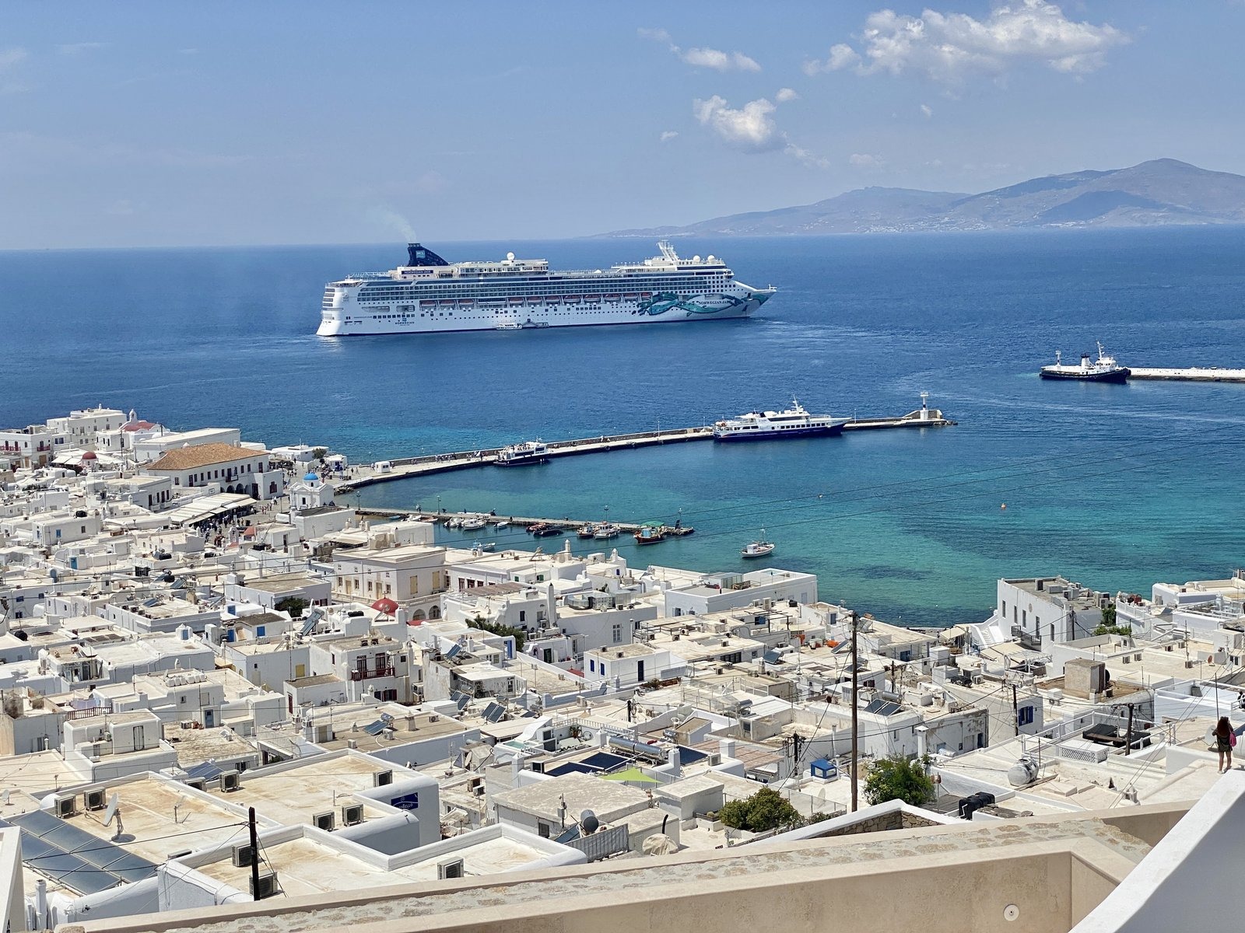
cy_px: 466
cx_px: 622
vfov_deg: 28.0
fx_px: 1870
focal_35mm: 52
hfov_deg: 36.8
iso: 25
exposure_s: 1/3984
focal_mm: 6
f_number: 2
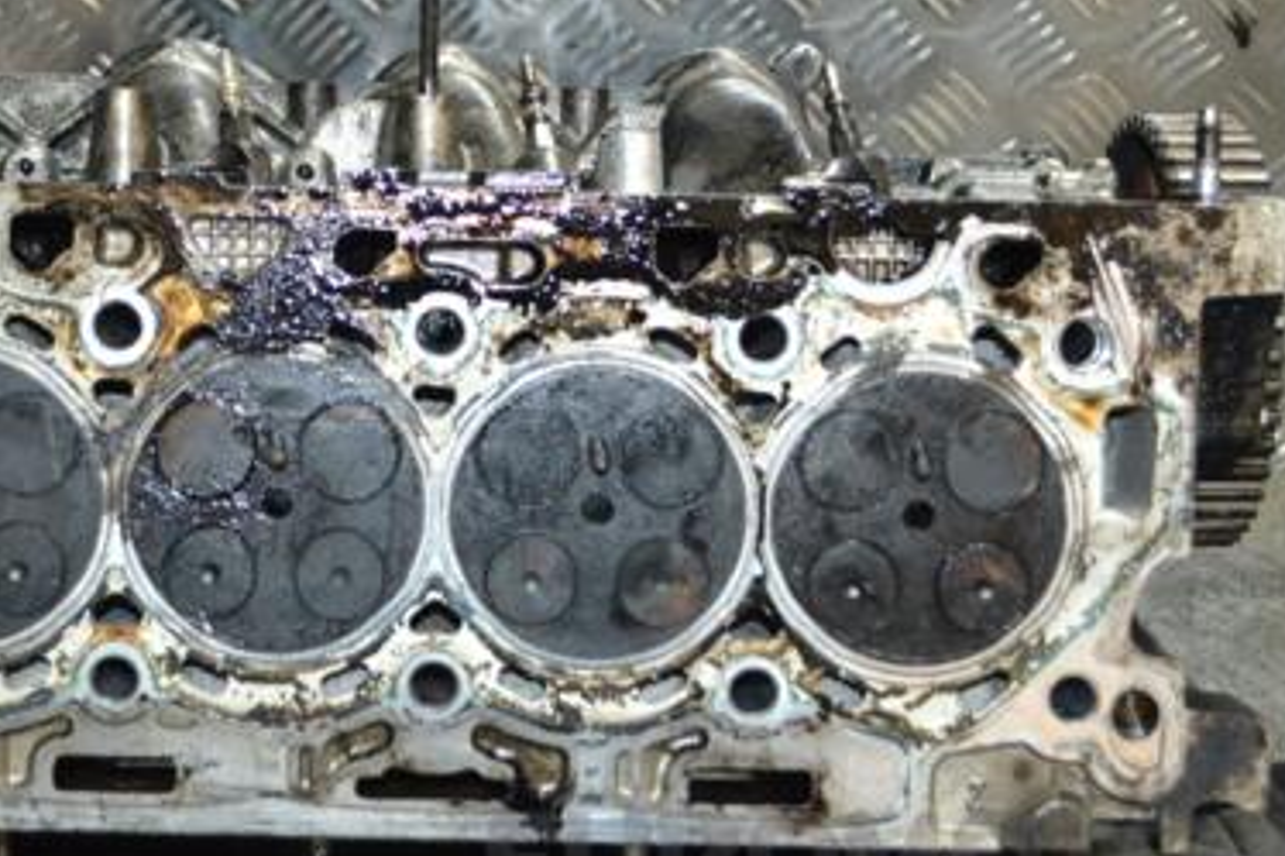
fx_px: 2747
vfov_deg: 17.7
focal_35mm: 77
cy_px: 406
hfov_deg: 26.2
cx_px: 423
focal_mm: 32
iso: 2000
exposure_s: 1/60
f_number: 4.8
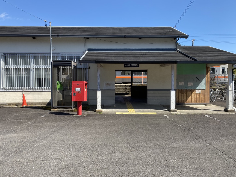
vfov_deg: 53.1
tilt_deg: -2.6
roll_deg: +1.5
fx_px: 177
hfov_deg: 67.3
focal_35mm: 26
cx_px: 118
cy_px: 88
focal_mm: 4.25
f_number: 1.8
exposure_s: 1/1754
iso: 32
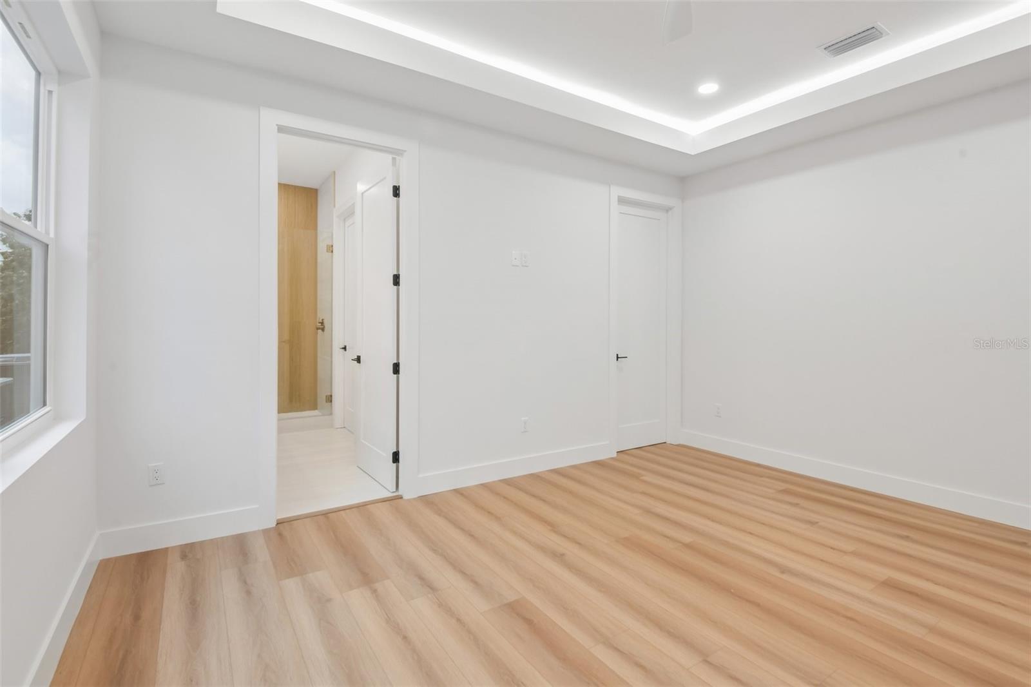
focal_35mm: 16
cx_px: 516
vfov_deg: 73.7
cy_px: 344
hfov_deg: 96.7
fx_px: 458
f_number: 8
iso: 400
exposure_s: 1/30
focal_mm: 16
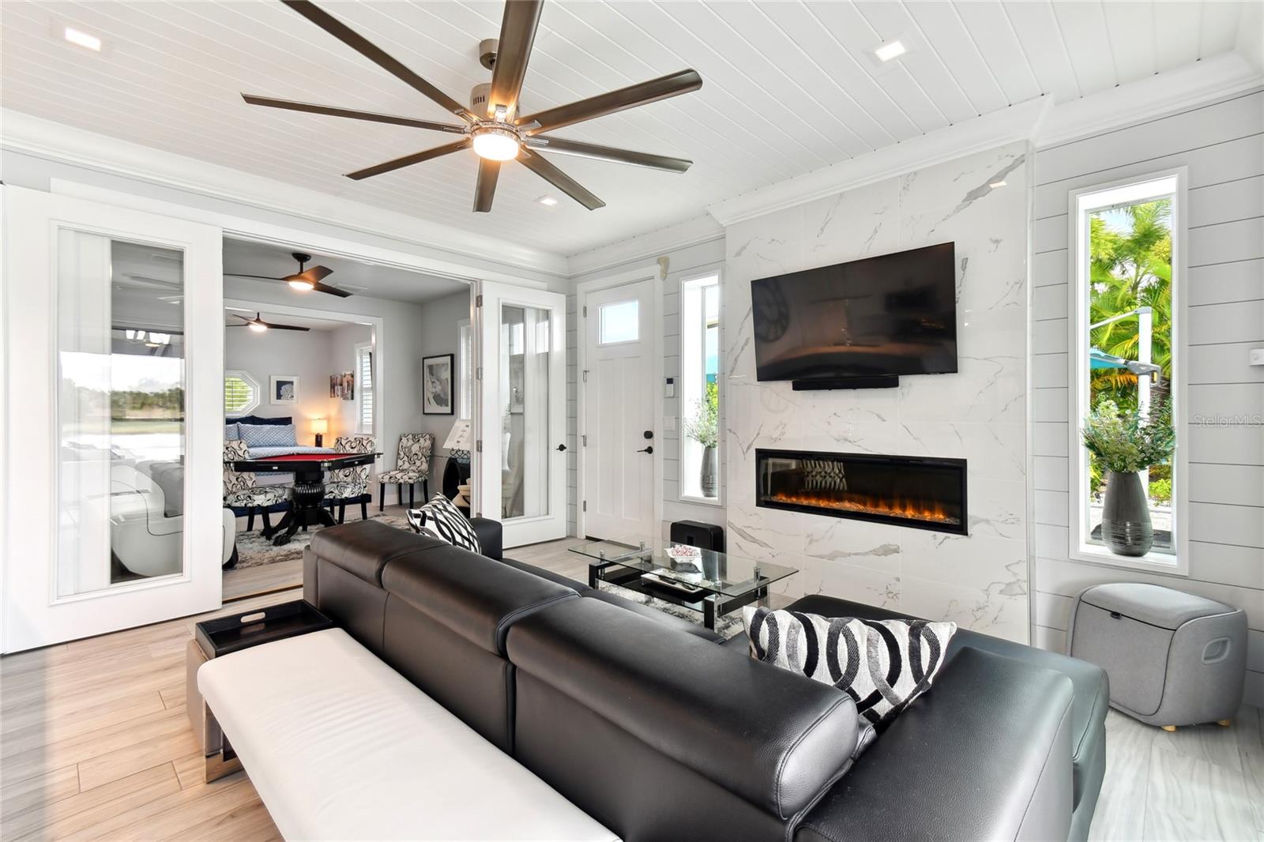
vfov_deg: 77.3
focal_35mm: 15
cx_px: 632
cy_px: 421
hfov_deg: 100.4
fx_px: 527
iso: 100
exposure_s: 1/8
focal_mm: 10
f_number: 7.1
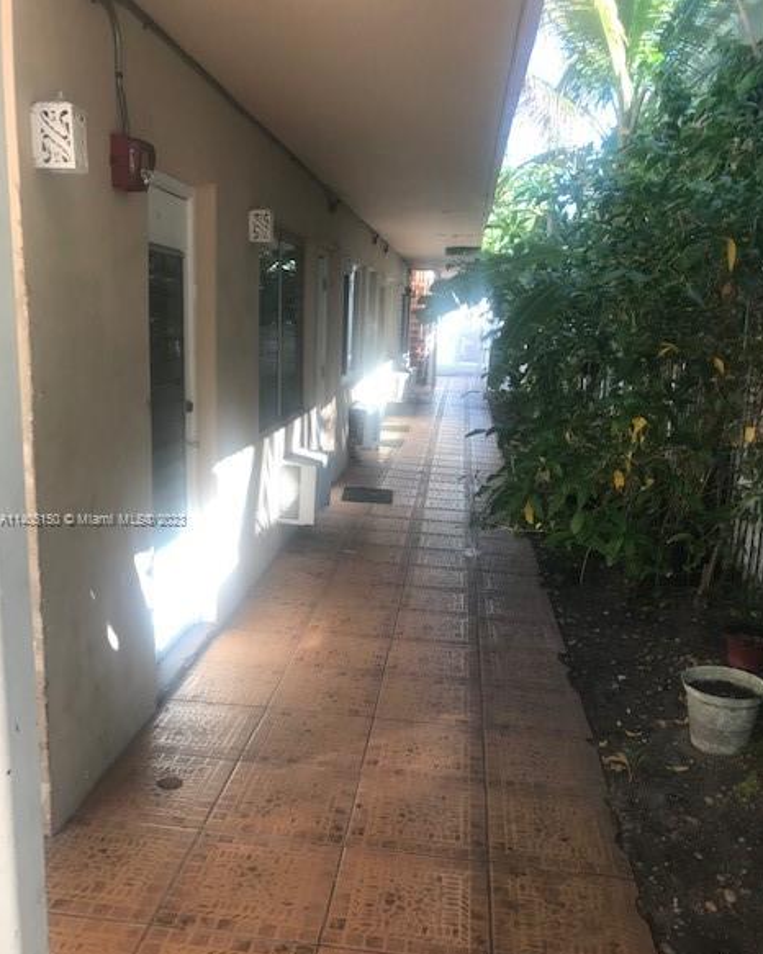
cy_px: 520
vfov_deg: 58.7
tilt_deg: -11.2
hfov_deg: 48.5
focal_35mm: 30
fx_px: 847
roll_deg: -2.7
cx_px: 390
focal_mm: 3.99
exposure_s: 1/125
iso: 20
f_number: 1.8
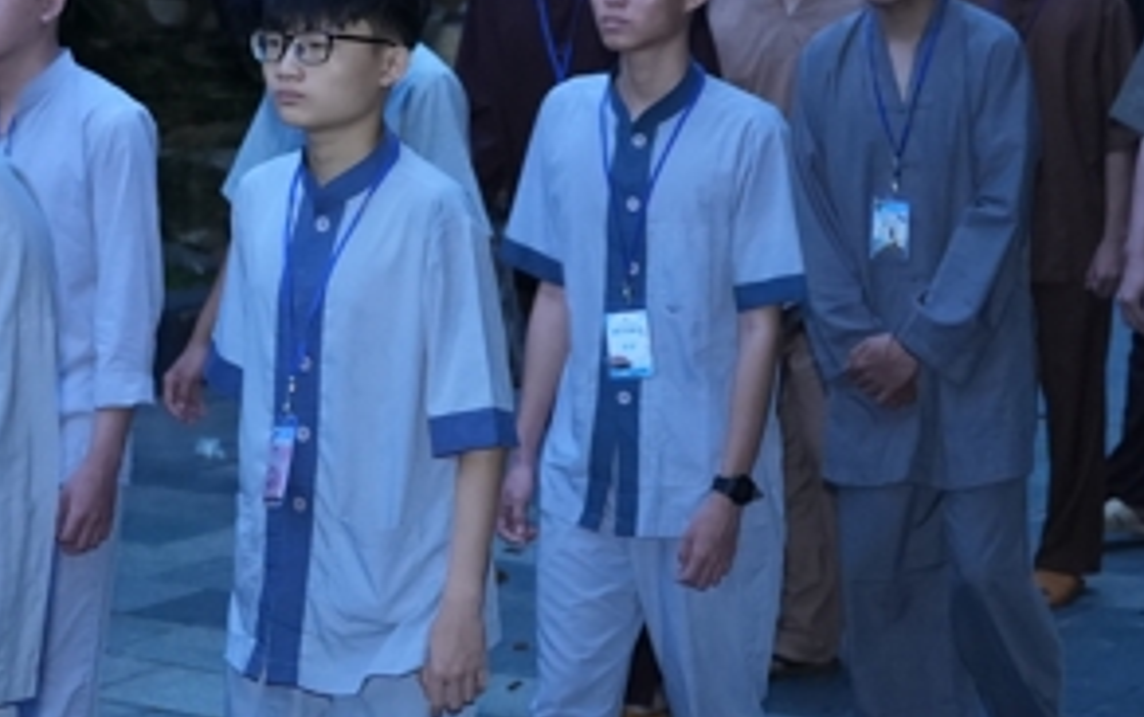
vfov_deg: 10.9
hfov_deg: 17.5
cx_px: 468
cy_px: 20
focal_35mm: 119
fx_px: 3713
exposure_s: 1/100
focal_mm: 35
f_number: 2.8
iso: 3200
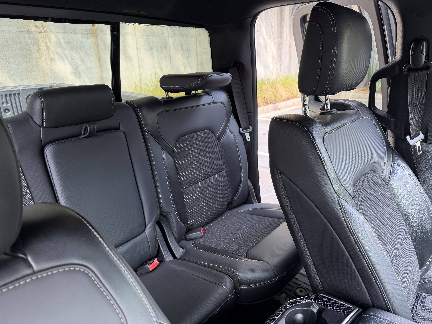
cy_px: 162
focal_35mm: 24
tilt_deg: -18.3
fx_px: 300
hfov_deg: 71.6
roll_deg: +3.0
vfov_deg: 56.8
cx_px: 216
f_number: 1.78
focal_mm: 6.76
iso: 100
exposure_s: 1/195
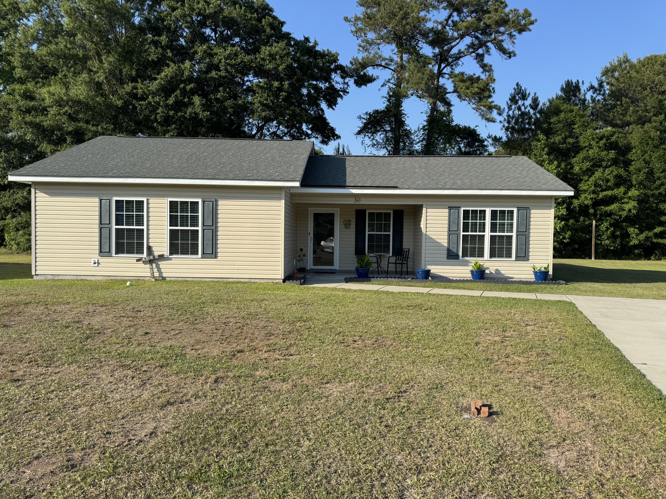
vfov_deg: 56.8
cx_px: 333
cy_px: 250
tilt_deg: -2.7
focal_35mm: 24
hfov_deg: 71.6
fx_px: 462
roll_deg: -0.7
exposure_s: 1/2710
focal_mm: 6.76
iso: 80
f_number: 1.78
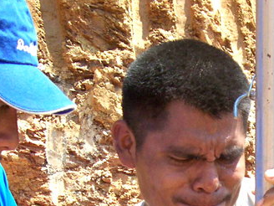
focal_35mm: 106
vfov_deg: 13.7
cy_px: 230
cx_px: 284
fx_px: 839
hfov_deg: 18.0
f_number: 2.7
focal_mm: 5.6
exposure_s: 1/602
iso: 80
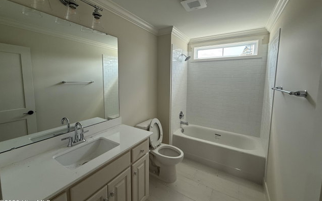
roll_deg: -0.3
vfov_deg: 74.6
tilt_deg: -5.3
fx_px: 132
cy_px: 92
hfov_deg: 101.5
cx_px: 161
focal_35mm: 15
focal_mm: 2.22
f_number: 2.2
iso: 80
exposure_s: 1/99
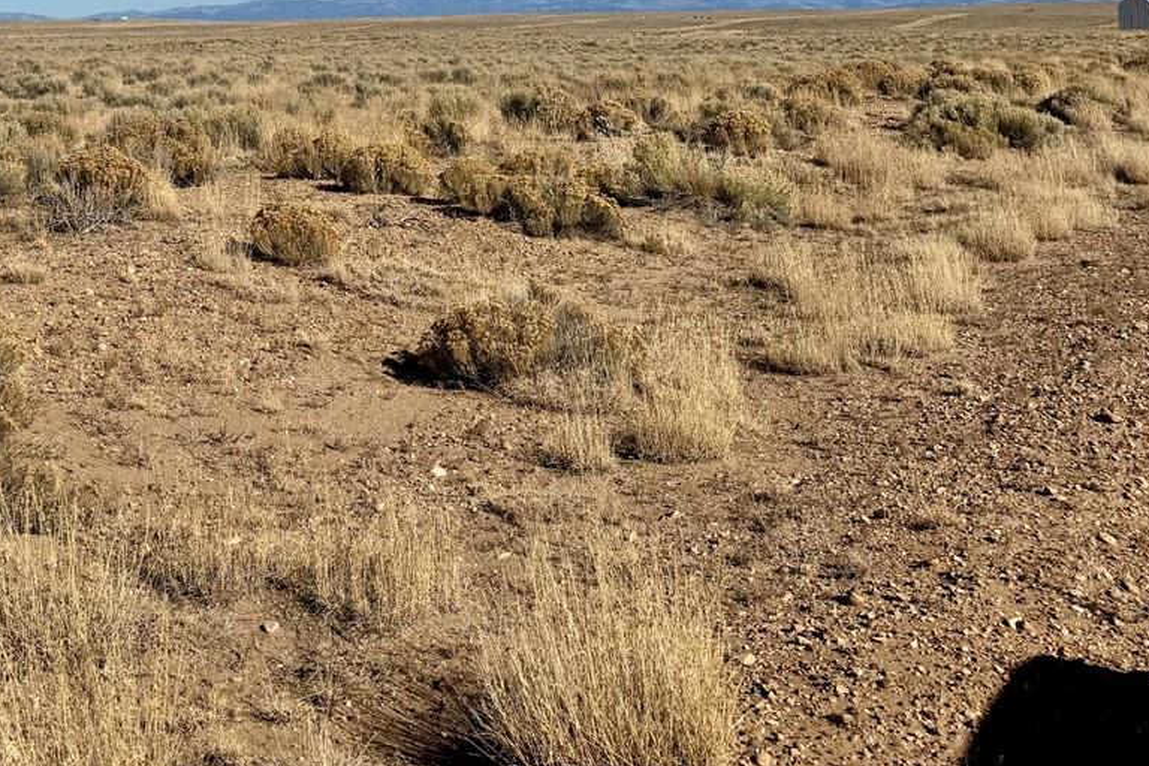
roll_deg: +0.1
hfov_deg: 36.5
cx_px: 178
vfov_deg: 24.5
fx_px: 1660
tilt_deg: +1.4
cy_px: -45
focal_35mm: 52
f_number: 1.78
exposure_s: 1/7937
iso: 80
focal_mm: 6.76
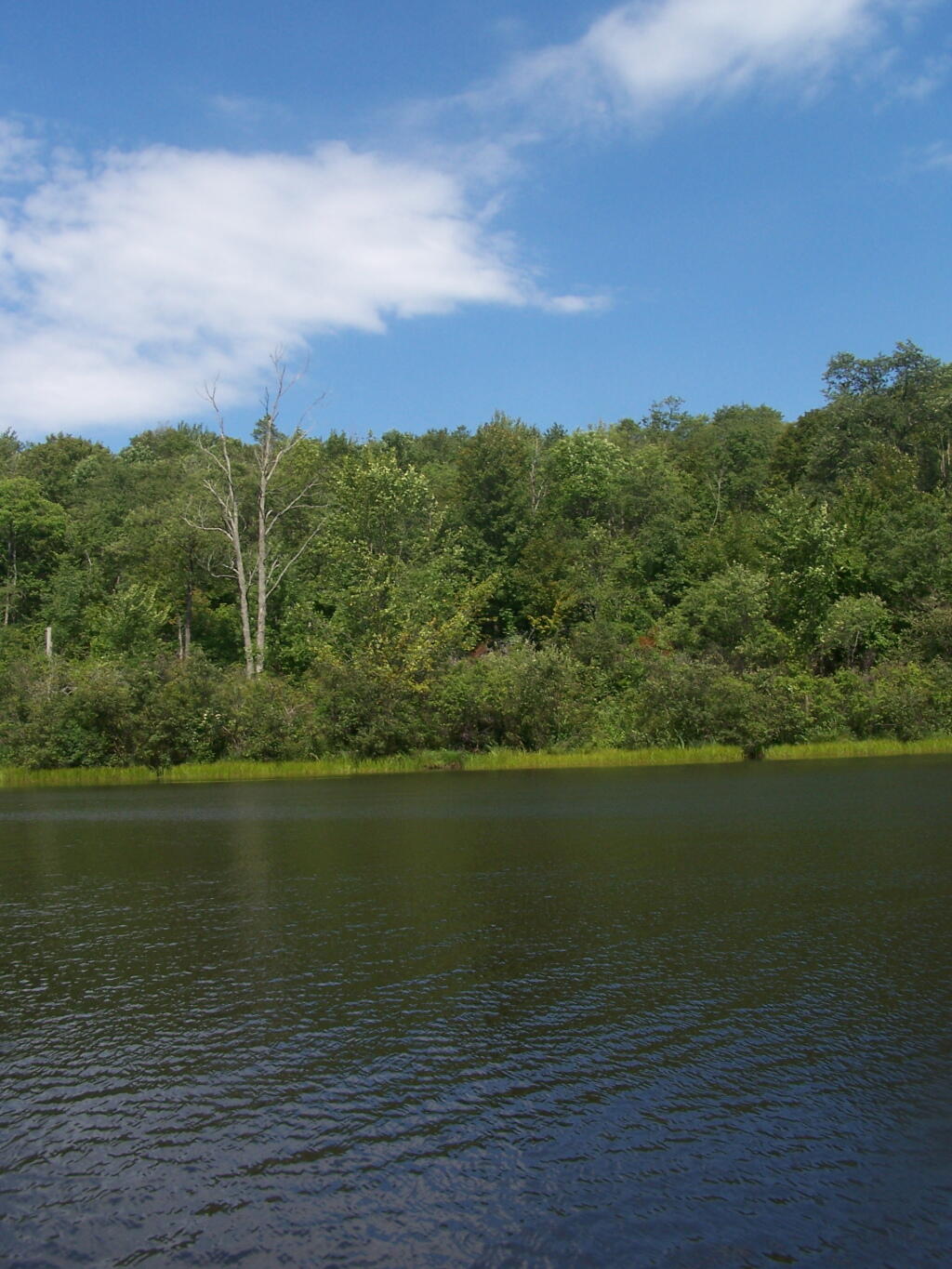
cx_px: 476
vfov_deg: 49.0
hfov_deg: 37.7
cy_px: 634
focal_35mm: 38
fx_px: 1393
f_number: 5.6
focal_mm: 6.3
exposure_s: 1/500
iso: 100
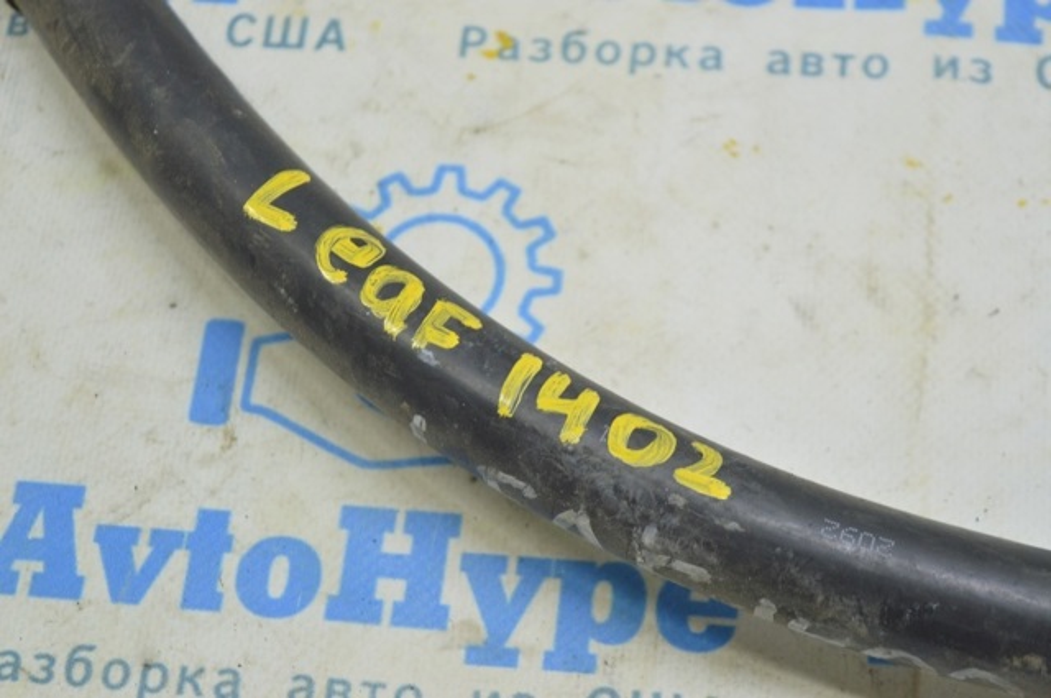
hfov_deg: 24.6
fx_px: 2405
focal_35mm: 82
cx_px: 526
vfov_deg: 16.5
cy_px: 349
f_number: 5.6
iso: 400
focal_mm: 55
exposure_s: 1/20
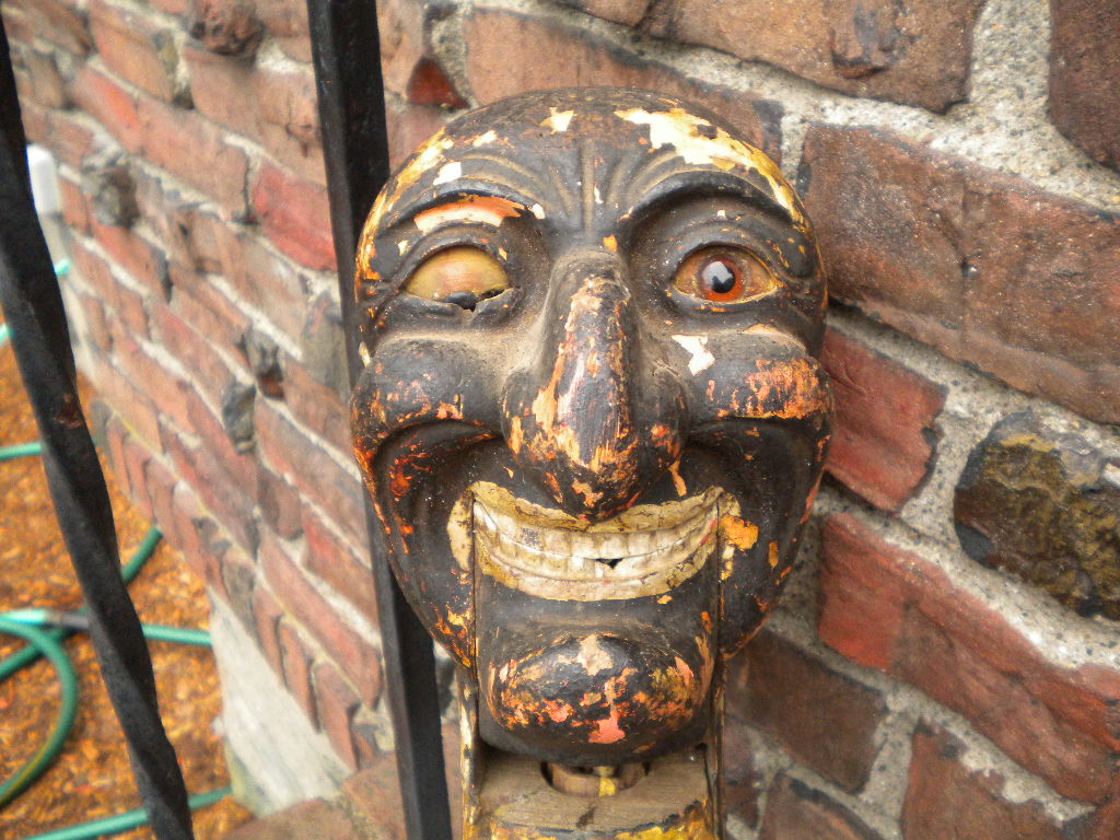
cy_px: 420
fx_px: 1132
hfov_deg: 52.6
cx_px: 560
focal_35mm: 35
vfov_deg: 40.7
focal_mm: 6.3
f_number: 3.1
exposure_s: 1/57.7
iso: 358
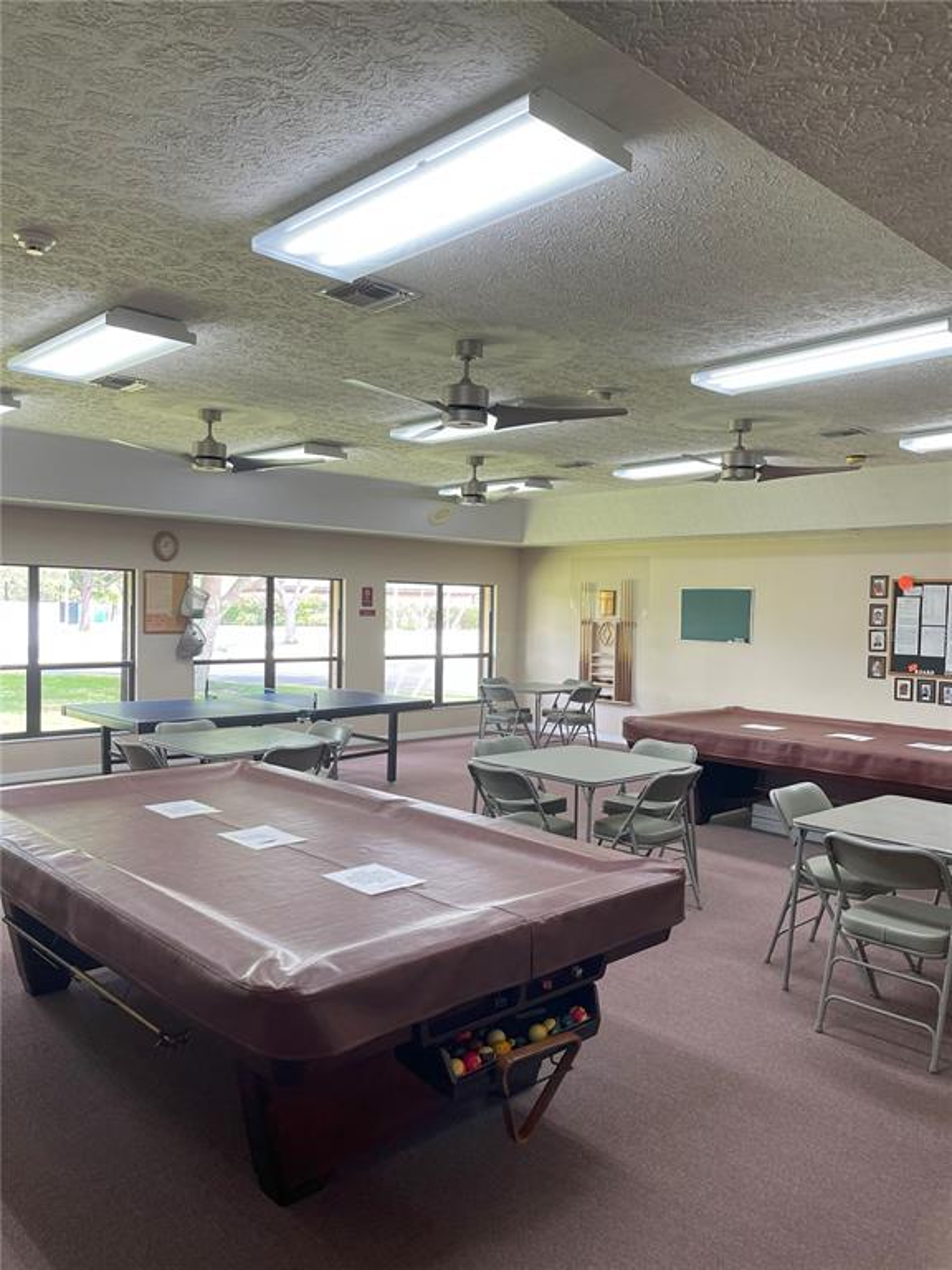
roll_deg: -0.6
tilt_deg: -2.6
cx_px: 476
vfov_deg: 67.3
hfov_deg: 53.1
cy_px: 635
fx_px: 953
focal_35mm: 26
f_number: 1.6
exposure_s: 1/120
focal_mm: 5.1
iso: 100
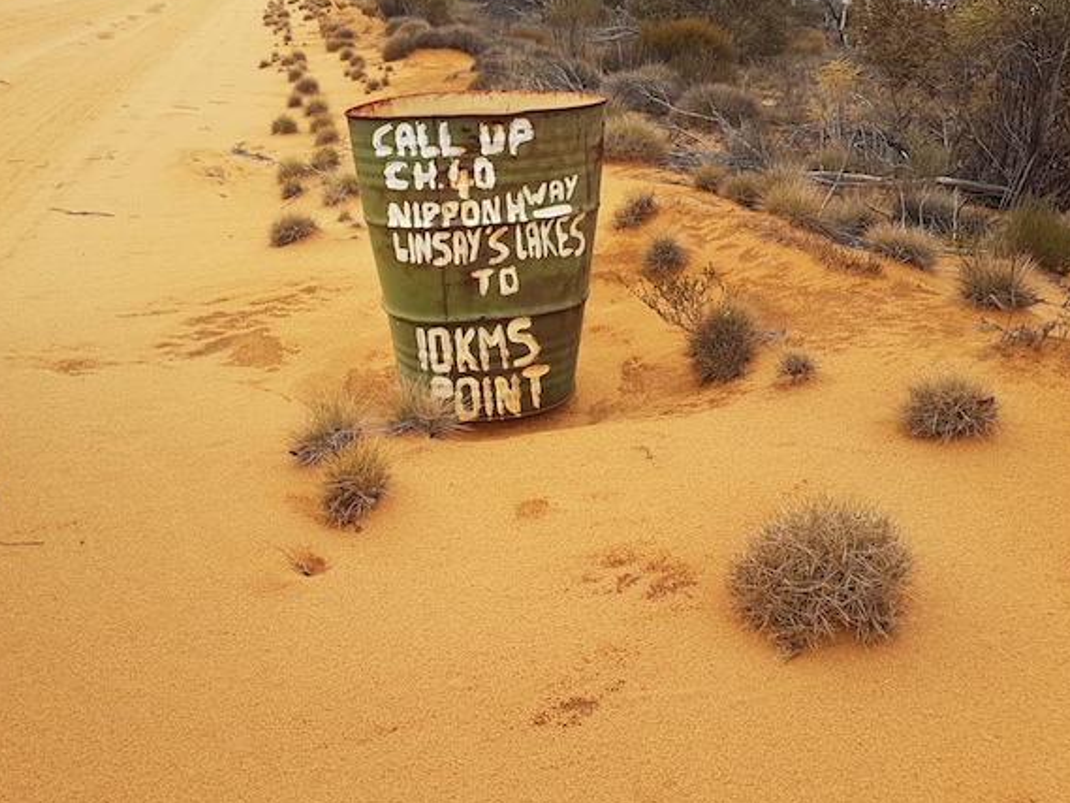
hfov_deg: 56.7
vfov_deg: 44.1
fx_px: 989
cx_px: 487
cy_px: 343
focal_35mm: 32
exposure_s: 1/864
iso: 40
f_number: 1.7
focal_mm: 4.2
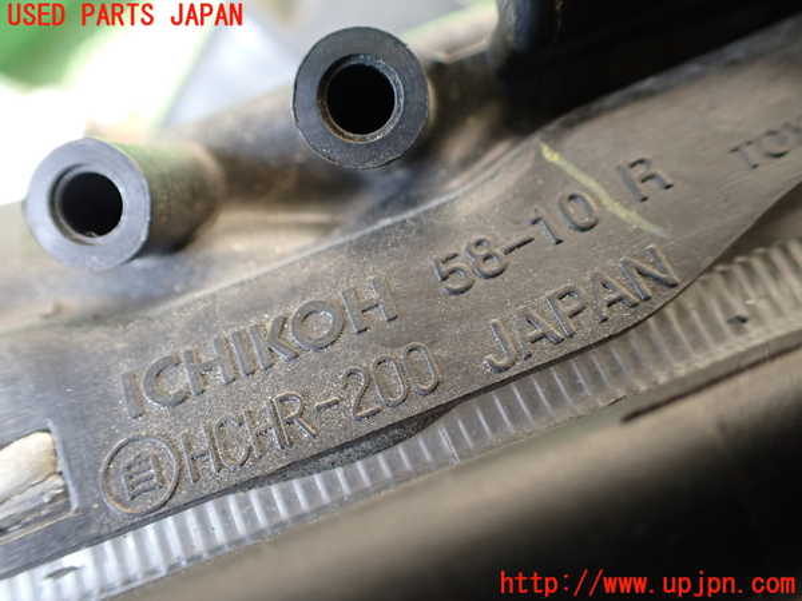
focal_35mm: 30
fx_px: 695
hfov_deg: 60.0
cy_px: 300
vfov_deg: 46.8
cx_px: 401
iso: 400
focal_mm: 5.4
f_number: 2.3
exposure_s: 1/125
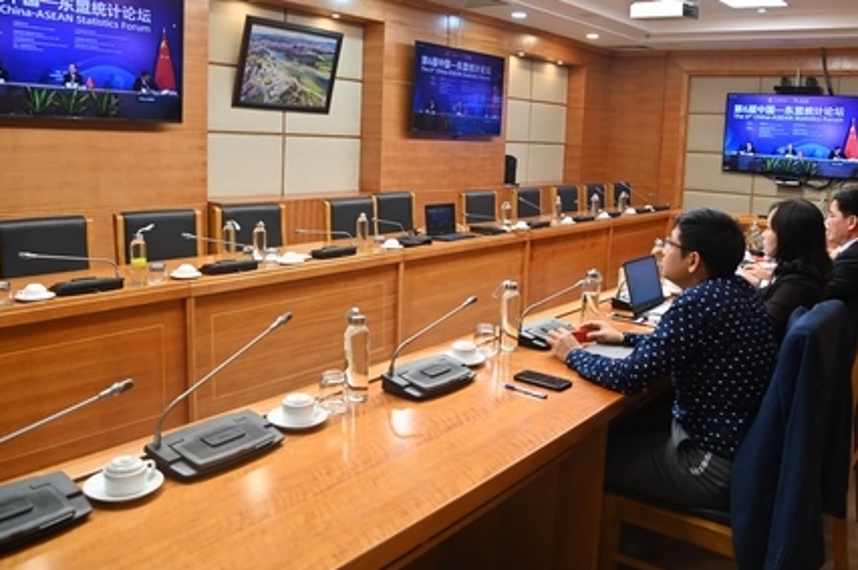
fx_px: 738
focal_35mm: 31
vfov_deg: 42.0
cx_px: 495
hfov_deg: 60.0
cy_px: 230
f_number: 4
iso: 1100
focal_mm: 24
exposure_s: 1/125
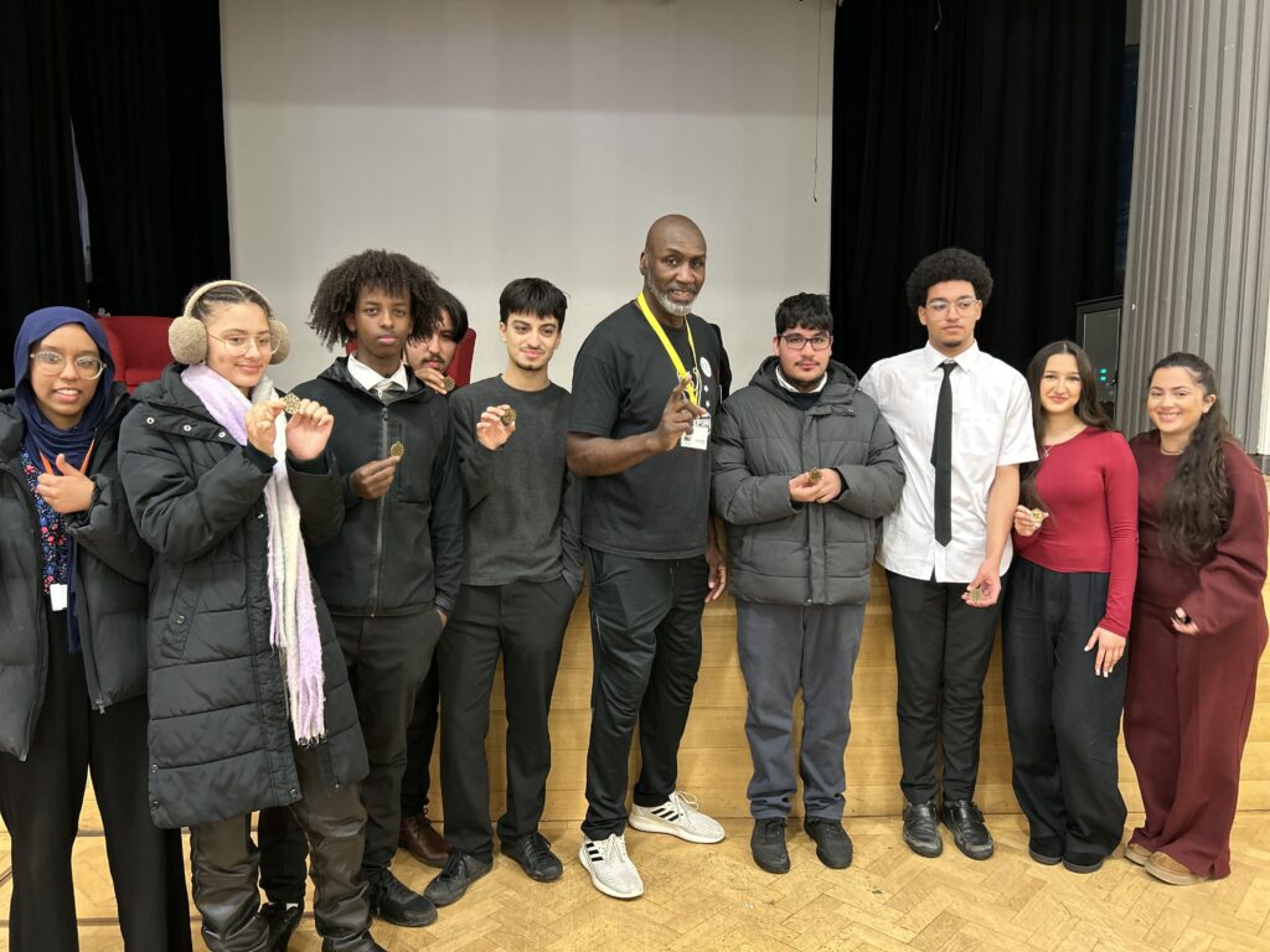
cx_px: 635
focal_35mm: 26
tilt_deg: -5.8
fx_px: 954
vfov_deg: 53.1
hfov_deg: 67.3
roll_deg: -0.5
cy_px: 476
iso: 250
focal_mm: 5.7
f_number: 1.5
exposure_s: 1/50
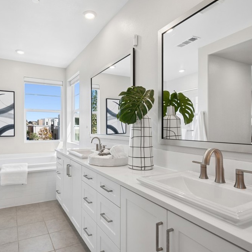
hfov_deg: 71.3
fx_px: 173
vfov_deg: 72.1
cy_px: 127
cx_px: 99
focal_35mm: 21
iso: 200
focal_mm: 16
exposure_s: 1/8
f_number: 9
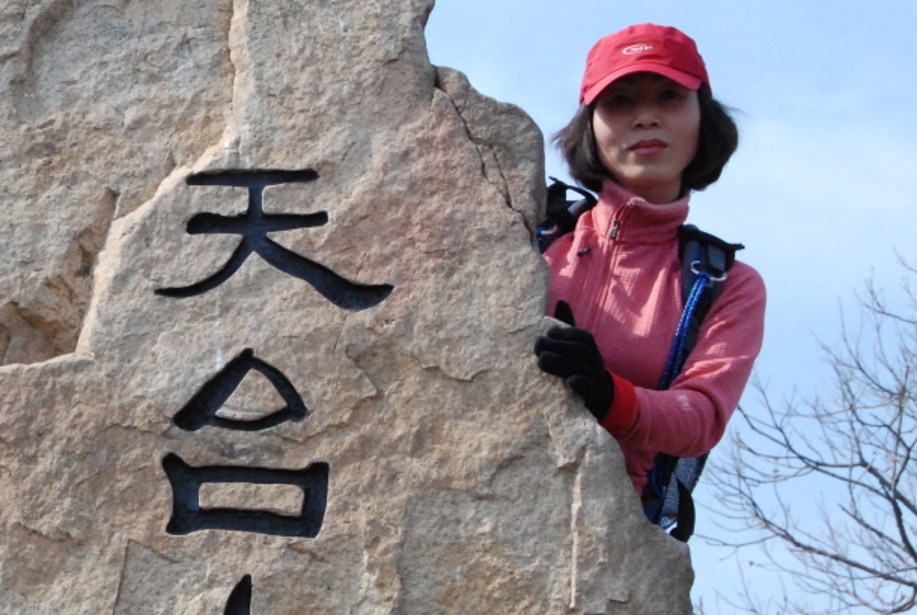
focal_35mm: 121
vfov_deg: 11.4
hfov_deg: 16.8
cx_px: 196
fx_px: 3087
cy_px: 281
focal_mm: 48
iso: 1600
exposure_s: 1/800
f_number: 14
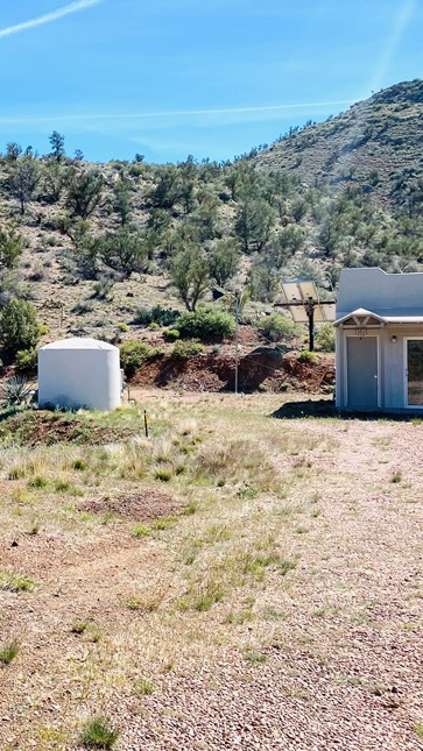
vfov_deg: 45.4
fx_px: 897
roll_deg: -0.1
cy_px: 338
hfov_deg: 24.1
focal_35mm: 45
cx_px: -89
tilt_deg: +1.9
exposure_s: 1/2268
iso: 32
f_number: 1.8
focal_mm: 4.25
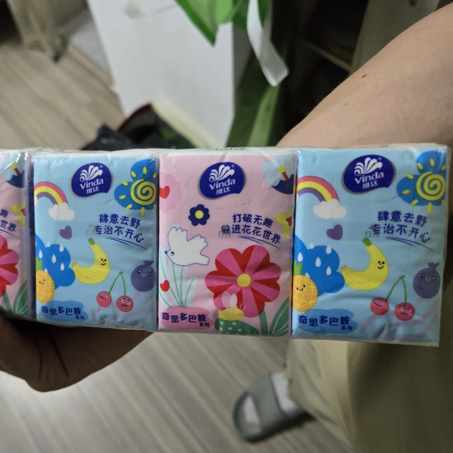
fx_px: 415
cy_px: 232
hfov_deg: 56.2
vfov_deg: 57.3
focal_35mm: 28
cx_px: 154
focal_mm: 5.4
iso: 800
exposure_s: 1/100
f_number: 1.8
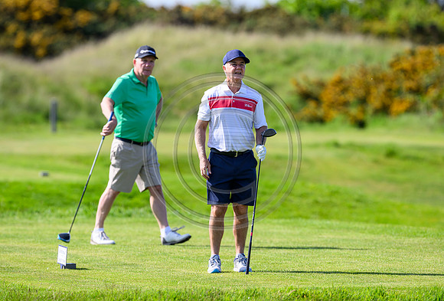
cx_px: 212
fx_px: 5445
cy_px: 140
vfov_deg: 3.2
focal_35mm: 439
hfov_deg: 4.7
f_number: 4.5
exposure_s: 1/2500
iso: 500
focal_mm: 400
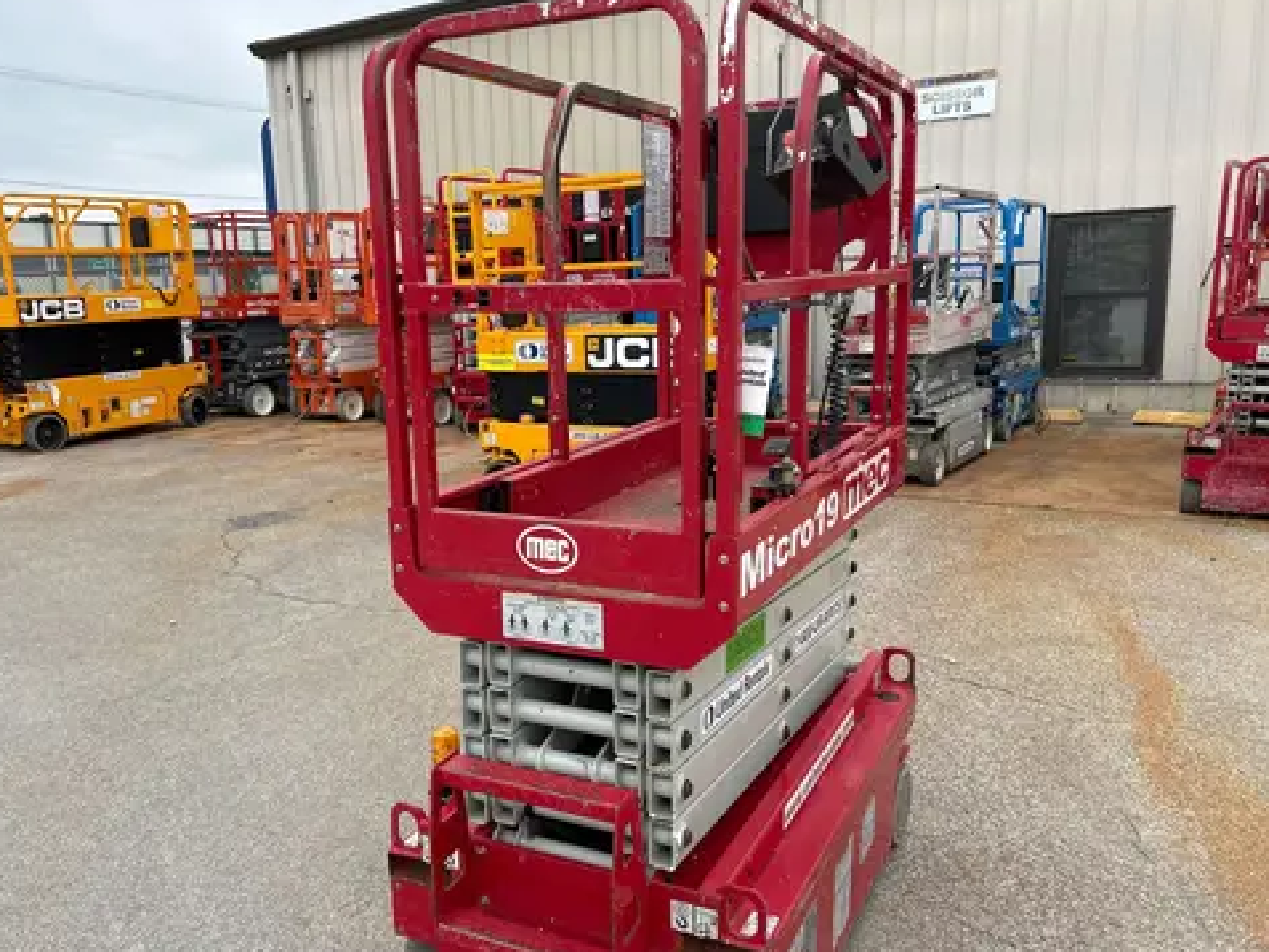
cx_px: 543
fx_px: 1100
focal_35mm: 30
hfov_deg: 59.7
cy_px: 488
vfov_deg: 46.8
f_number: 1.5
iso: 50
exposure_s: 1/769
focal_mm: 5.7
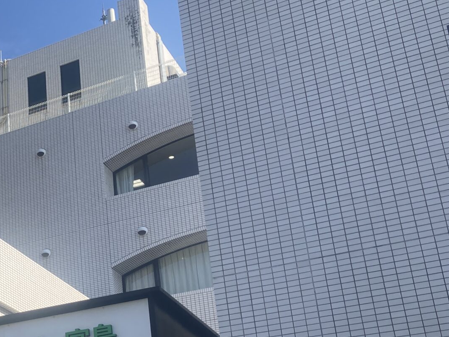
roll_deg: -0.4
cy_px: 262
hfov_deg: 26.0
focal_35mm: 67
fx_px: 869
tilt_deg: +22.5
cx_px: -84
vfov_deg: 21.7
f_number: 1.8
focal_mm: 3.99
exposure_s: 1/1297
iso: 20
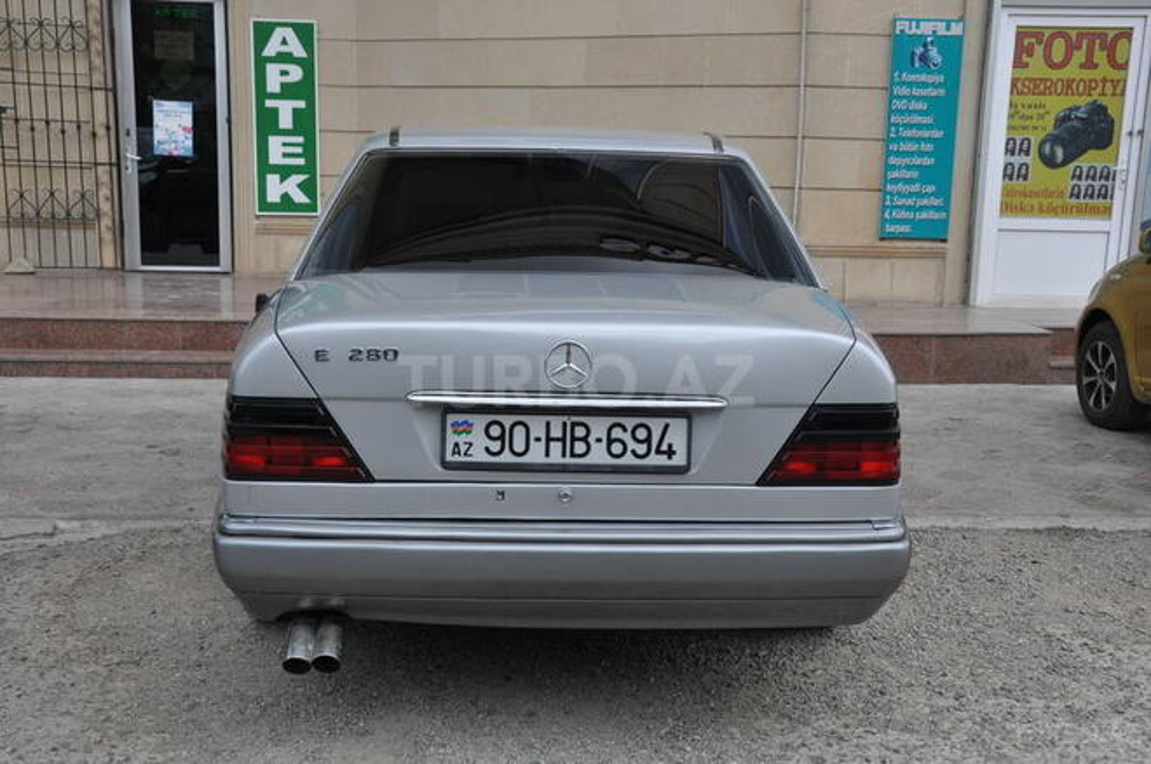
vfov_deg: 31.8
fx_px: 1341
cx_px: 576
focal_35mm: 42
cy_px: 382
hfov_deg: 46.5
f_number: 11
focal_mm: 28
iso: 800
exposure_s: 1/500
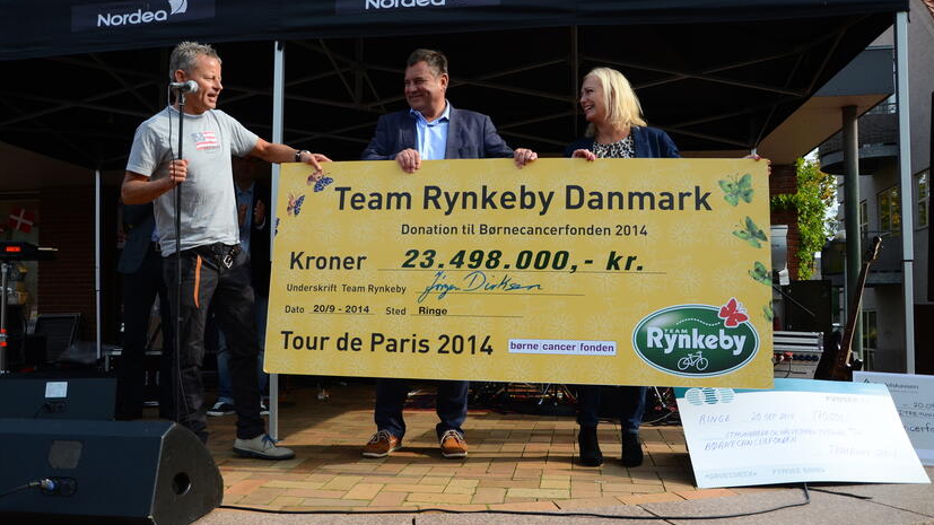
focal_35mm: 29
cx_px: 460
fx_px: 718
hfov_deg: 66.1
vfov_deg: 40.1
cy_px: 288
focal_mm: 18
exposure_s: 1/1600
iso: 400
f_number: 5
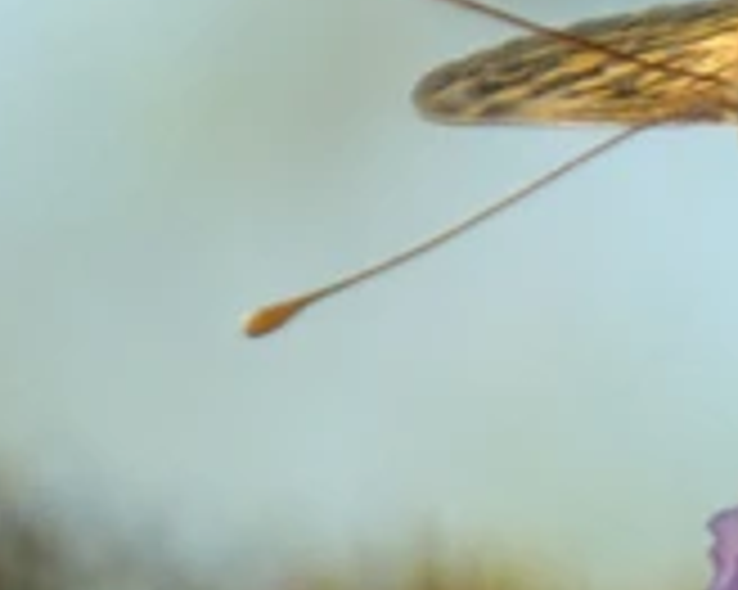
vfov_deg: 0.8
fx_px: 42828
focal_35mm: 1962
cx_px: 1062
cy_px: -396
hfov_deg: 1.0
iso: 250
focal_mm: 92.3
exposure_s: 1/320
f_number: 5.6
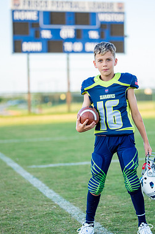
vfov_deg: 22.6
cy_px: 118
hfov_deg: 15.1
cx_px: 111
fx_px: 582
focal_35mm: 90
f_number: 1.2
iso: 160
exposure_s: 1/2500
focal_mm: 50
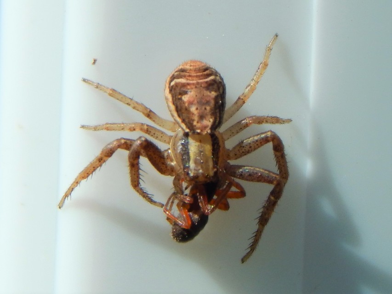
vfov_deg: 6.4
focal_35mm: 232
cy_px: 147
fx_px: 2628
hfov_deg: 8.5
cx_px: 196
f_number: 5.6
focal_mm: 41.7
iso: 125
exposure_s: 1/1250
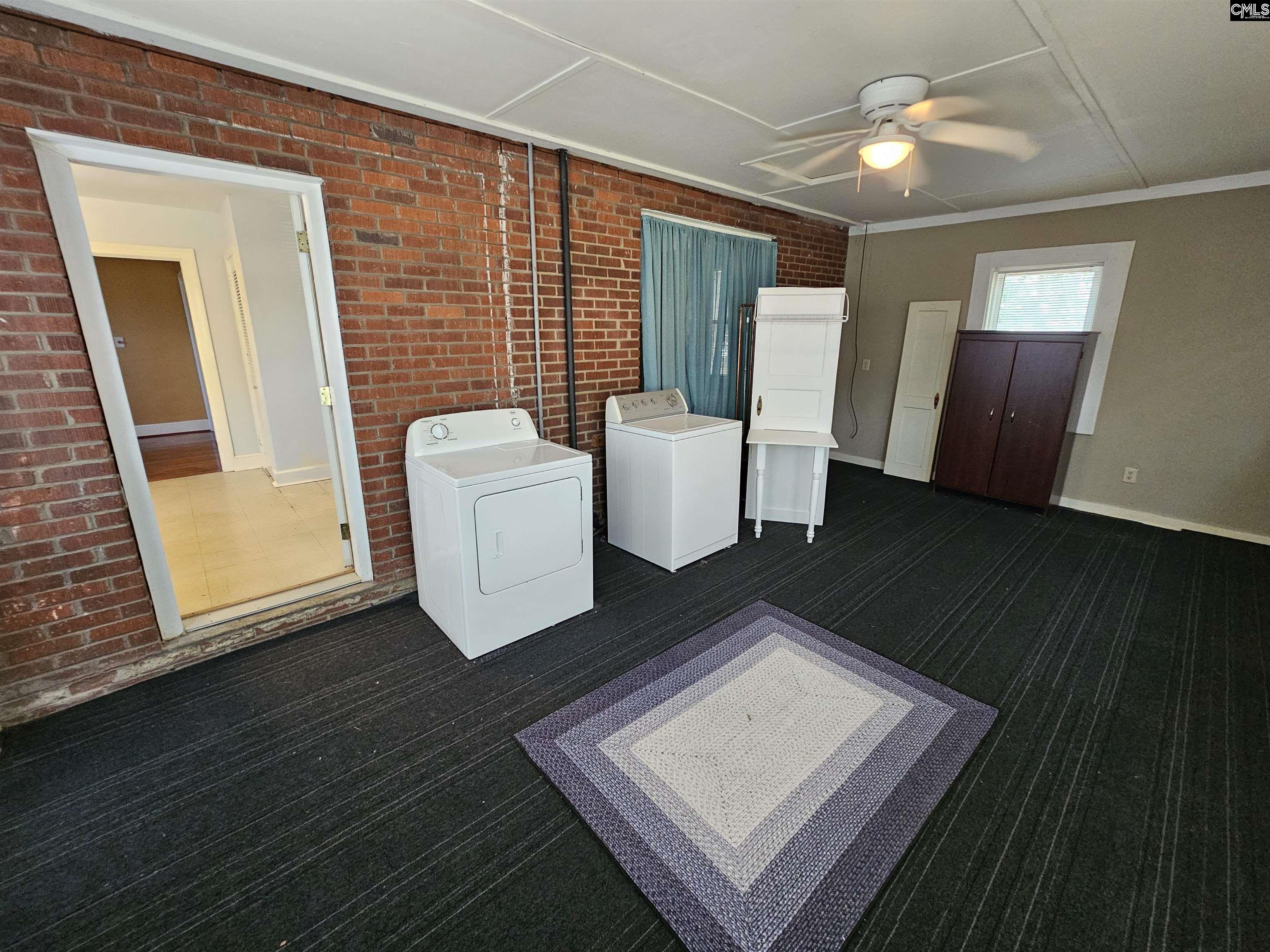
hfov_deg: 106.2
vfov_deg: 89.9
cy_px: 476
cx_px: 635
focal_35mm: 13
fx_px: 477
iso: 500
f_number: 2.2
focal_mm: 2.2
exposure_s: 1/30
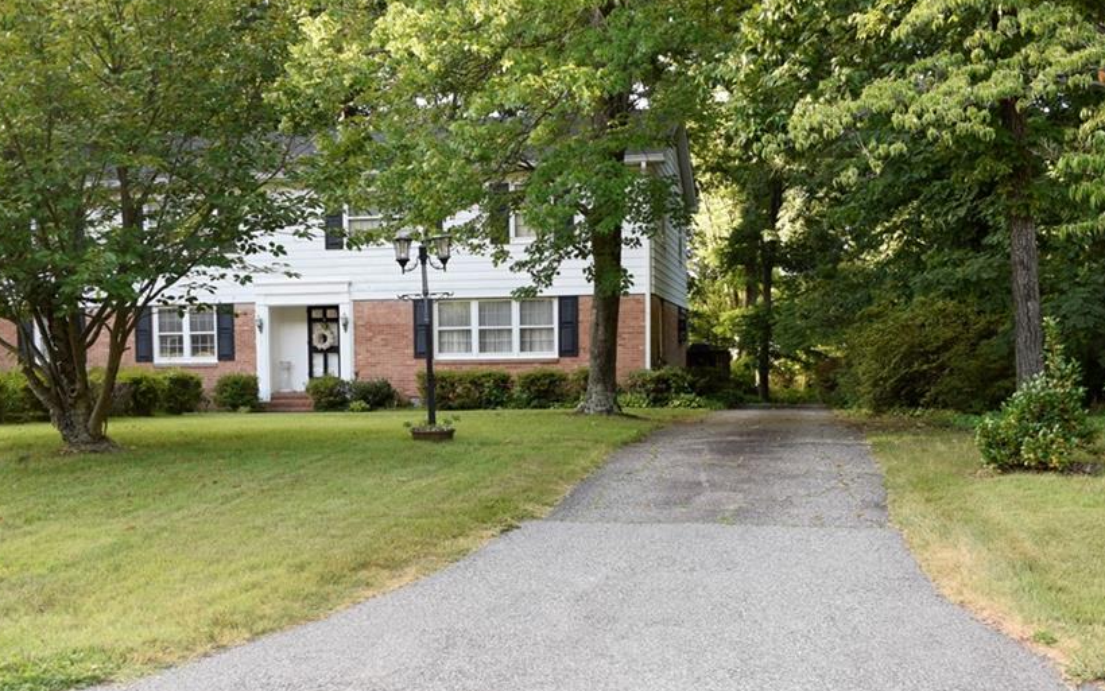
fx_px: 1265
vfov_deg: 30.4
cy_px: 438
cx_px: 522
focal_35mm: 42
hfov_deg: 47.2
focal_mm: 22
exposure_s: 1/125
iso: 400
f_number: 5.6
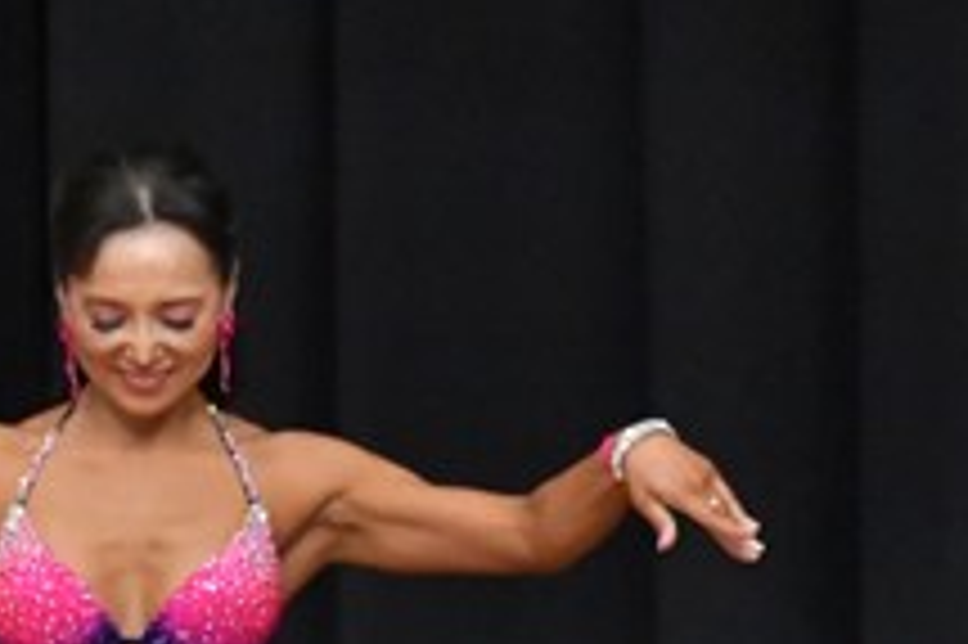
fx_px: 21816
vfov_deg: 1.7
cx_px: -290
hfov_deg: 2.5
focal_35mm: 812
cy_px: 1004
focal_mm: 150
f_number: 5.6
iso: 8000
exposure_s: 1/400
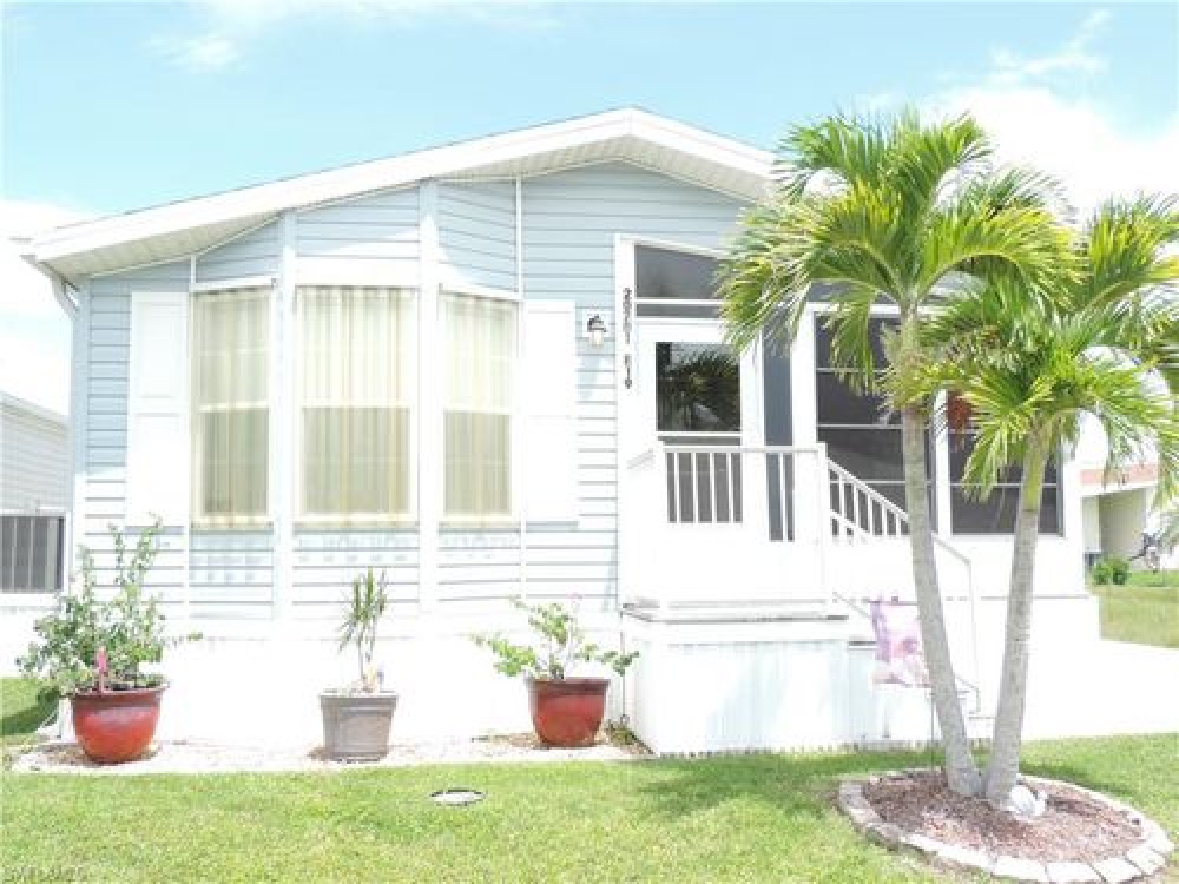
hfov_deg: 55.4
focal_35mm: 33
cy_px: 442
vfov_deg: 42.9
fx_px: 1124
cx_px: 590
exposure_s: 1/320
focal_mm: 5.8
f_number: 3.2
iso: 80
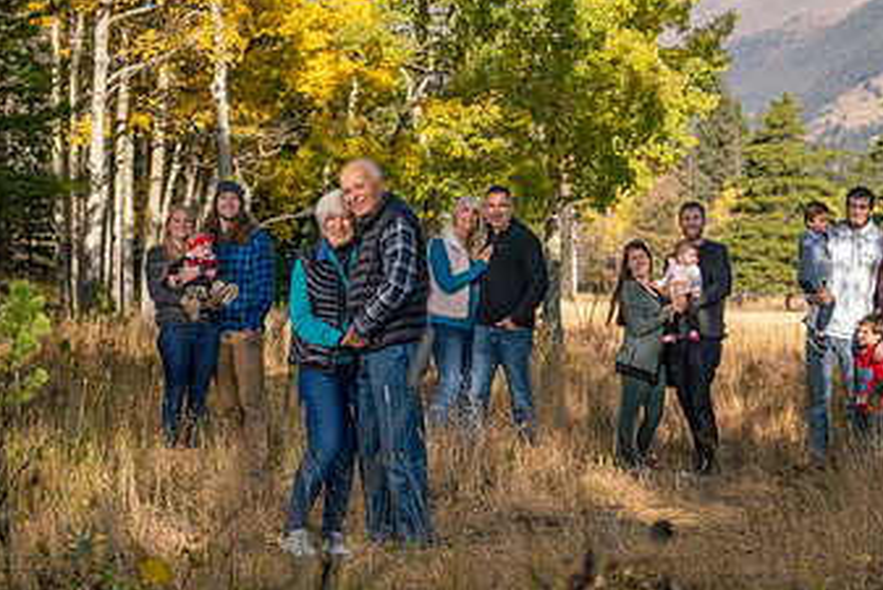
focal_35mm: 86
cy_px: 222
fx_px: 2110
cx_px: 621
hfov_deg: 23.5
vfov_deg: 15.9
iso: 100
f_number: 3.5
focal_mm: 50
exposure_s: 1/1250
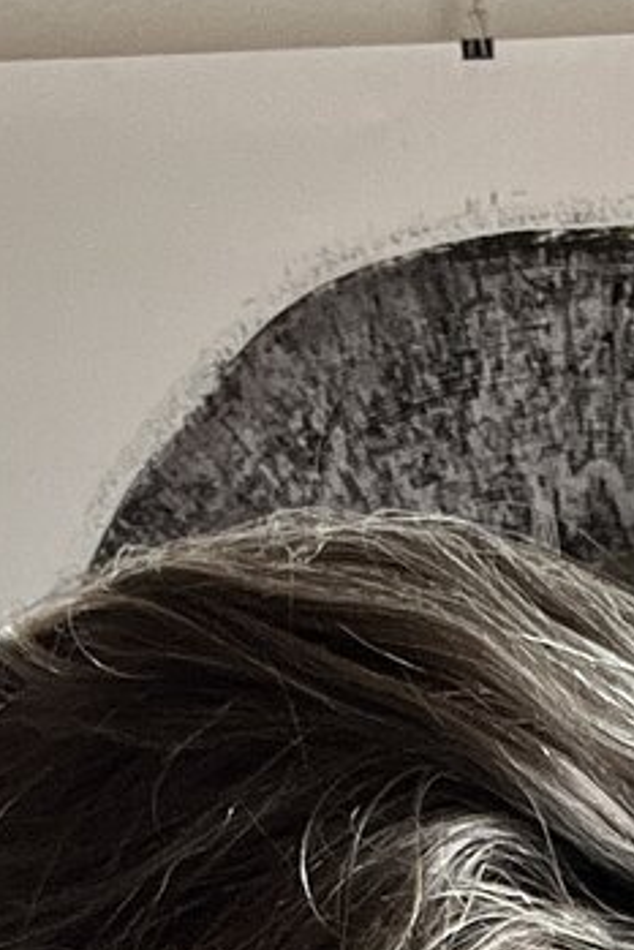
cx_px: 729
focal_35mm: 143
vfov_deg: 12.7
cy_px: 1859
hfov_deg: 9.5
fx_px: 3774
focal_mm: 2.71
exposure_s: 1/50
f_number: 2.2
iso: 100
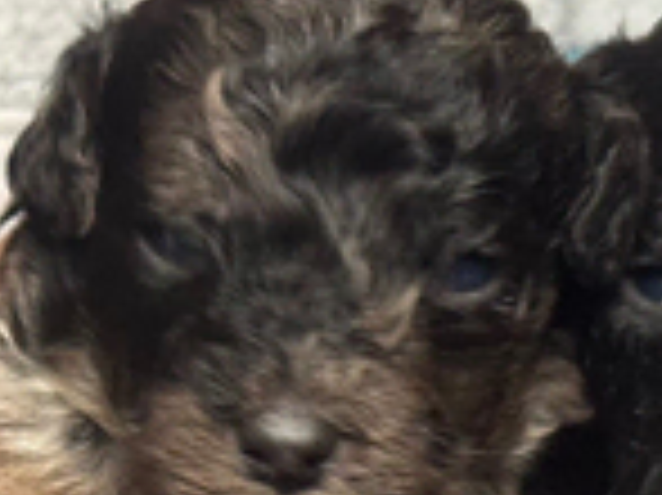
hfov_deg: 12.8
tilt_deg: +3.7
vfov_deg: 9.5
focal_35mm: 154
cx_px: 299
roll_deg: -0.4
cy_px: 587
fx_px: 2943
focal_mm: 6.76
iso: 250
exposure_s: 1/56
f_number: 1.78
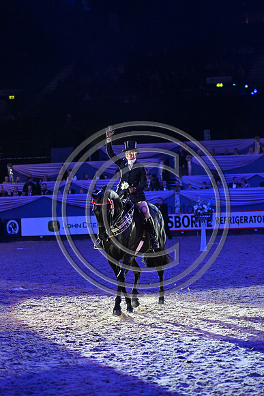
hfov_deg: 13.0
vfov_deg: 19.5
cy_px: 198
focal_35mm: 105
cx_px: 132
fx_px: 1154
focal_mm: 105
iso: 8000
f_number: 4
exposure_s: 1/800
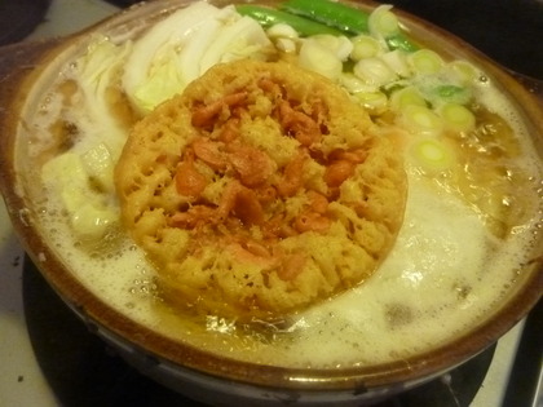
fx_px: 392
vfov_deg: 54.9
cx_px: 272
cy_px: 204
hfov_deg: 69.4
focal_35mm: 25
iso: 800
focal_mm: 4.5
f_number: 3.3
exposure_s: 1/30
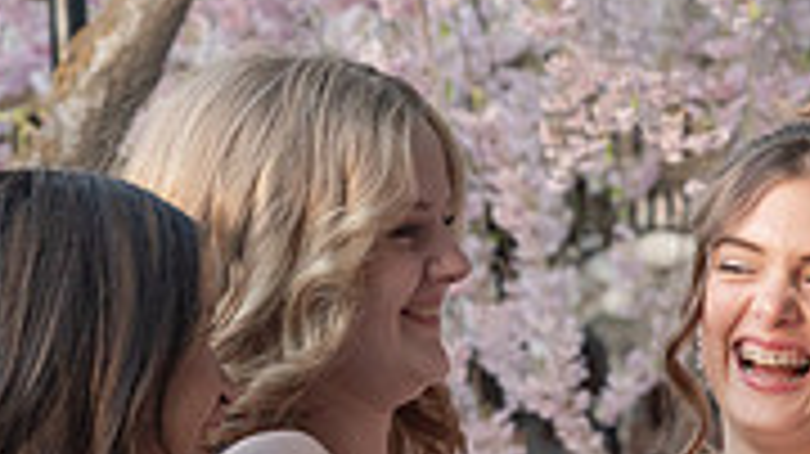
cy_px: 438
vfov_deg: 4.6
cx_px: 626
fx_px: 5667
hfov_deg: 8.2
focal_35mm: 264
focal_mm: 78
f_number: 5.6
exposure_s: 1/125
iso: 800
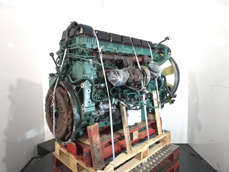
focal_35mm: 23
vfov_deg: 58.9
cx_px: 114
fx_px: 152
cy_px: 86
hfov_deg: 73.9
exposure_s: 1/50
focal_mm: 5.4
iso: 160
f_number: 1.8
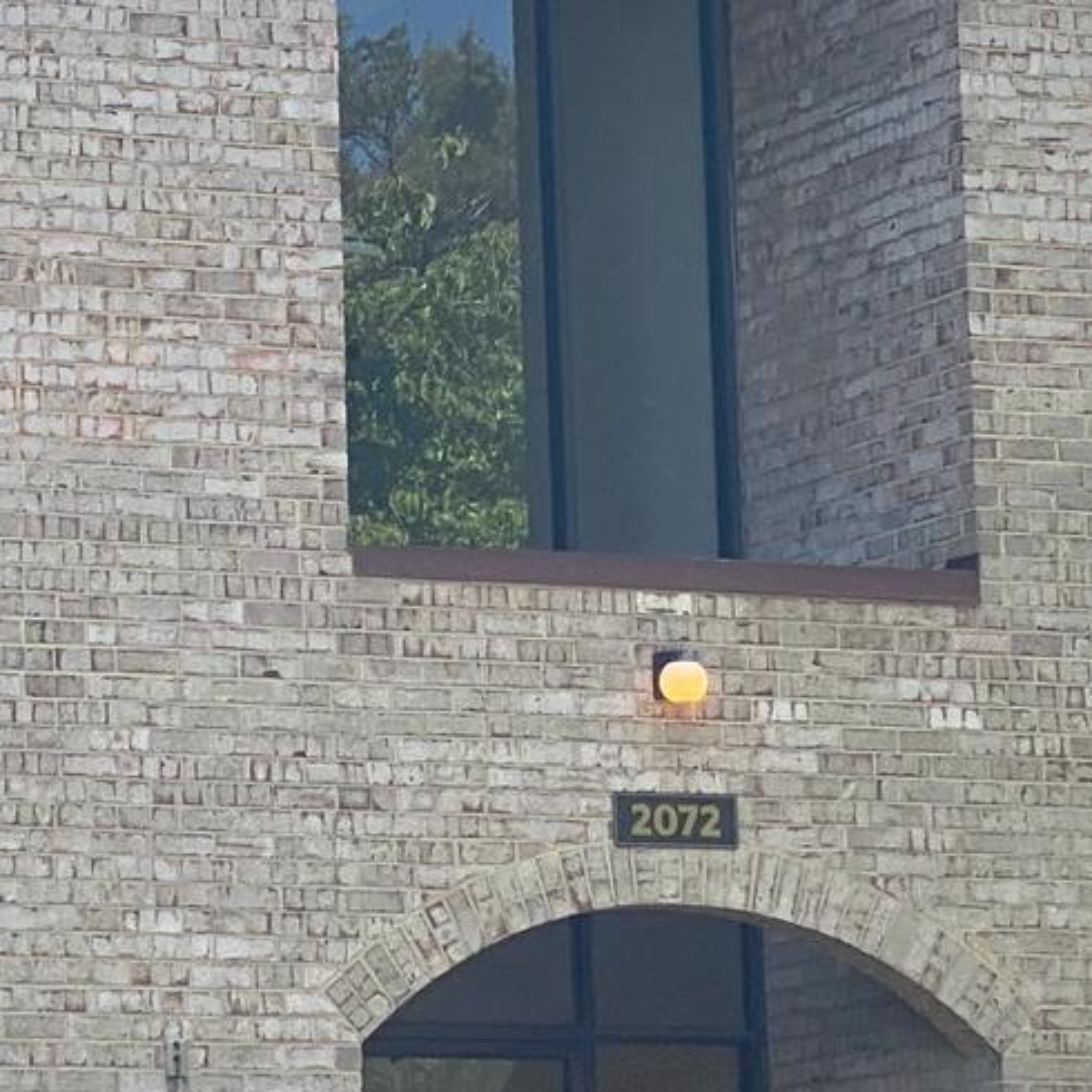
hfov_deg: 9.0
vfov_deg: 9.1
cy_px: 713
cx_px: -201
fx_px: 6853
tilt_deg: +6.2
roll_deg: +0.1
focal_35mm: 192
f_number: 2
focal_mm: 6
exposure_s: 1/648
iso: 20
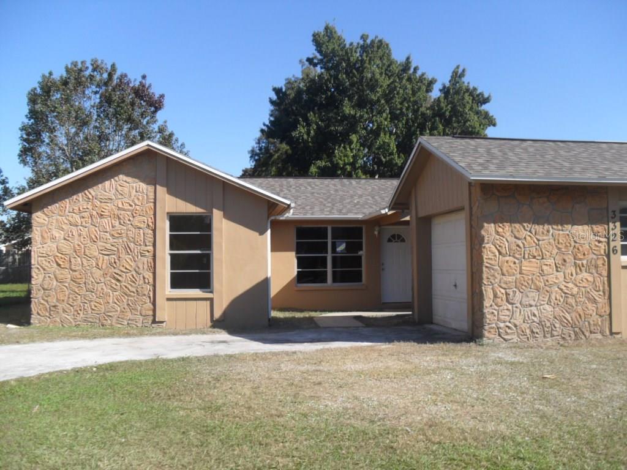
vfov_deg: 40.7
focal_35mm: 35
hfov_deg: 52.6
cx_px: 314
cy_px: 235
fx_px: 634
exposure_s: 1/180
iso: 80
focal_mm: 6.3
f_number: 7.6
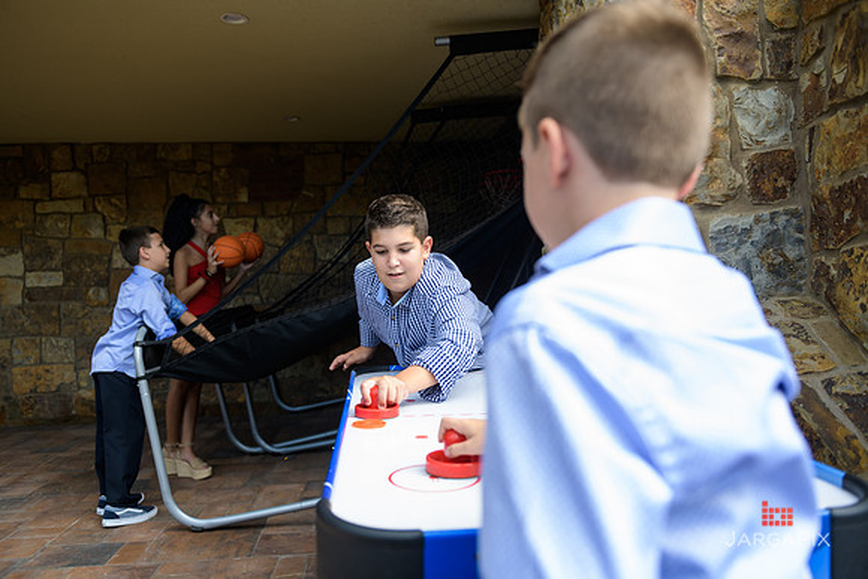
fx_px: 651
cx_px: 434
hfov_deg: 67.4
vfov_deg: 48.0
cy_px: 290
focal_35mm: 27
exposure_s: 1/400
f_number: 3.2
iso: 200
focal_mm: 27
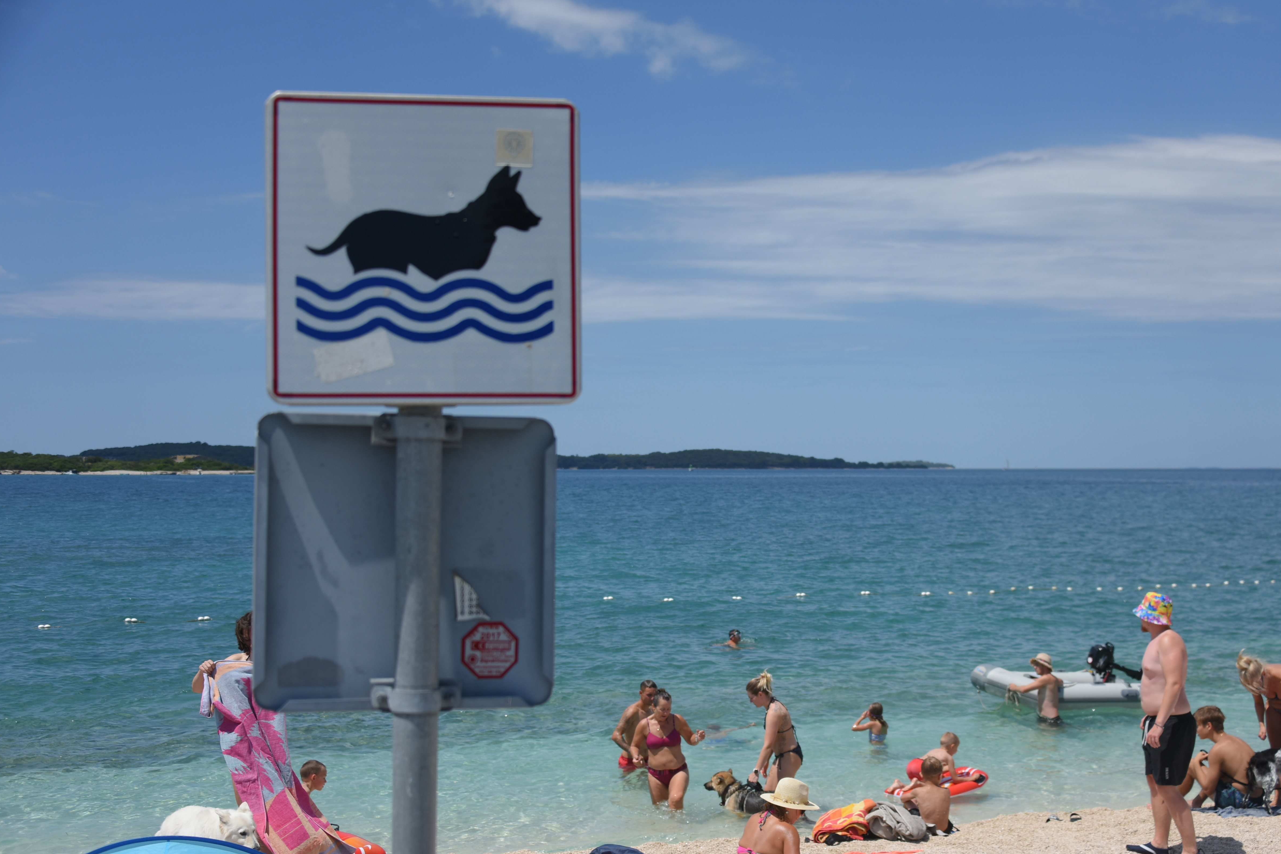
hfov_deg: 44.4
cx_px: 735
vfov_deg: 30.5
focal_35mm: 44
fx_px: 1566
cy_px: 458
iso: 250
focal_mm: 38
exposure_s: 1/5000
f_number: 4
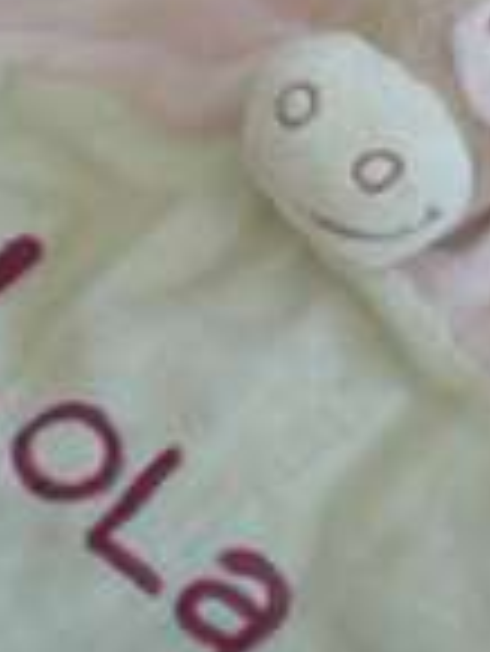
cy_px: 31
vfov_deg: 18.8
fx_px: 1922
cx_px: 391
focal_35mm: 102
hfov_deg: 14.4
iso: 200
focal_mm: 6.3
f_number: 3.1
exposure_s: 1/17.8
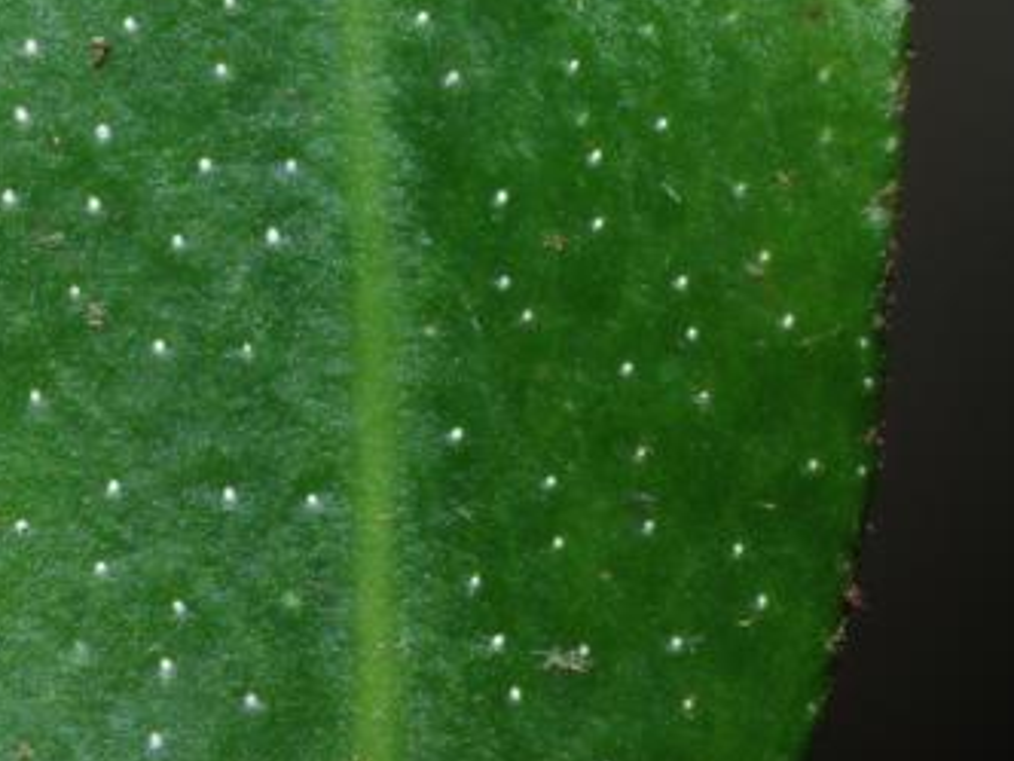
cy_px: 165
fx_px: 5361
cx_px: 360
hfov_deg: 10.8
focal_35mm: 183
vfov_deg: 8.1
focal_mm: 70
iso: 200
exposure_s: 1/60
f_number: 22
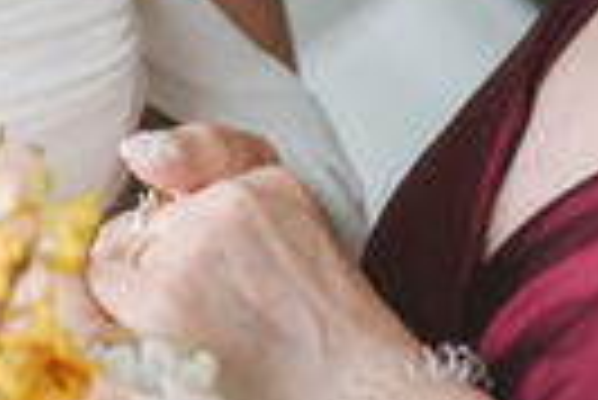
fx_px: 6718
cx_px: 373
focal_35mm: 404
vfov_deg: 3.4
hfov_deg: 5.1
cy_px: -203
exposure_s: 1/200
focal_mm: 50
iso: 250
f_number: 2
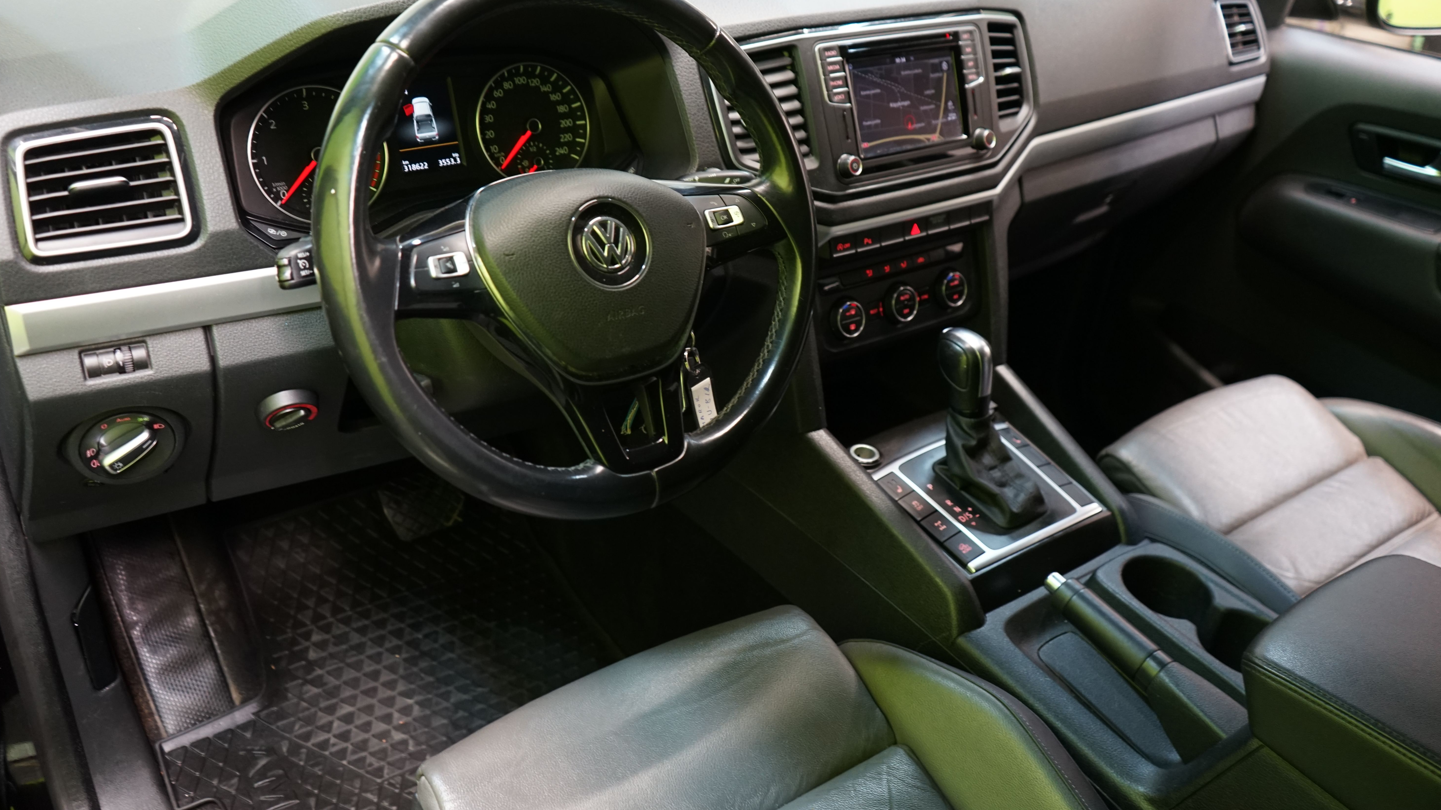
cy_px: 376
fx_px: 1146
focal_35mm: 30
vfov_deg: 38.9
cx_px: 719
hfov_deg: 64.3
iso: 1250
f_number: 3.5
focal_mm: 28
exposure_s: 1/30
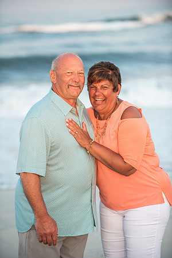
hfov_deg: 8.6
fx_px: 1147
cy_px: 129
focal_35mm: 160
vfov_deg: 12.8
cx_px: 86
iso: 800
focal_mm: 160
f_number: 3.5
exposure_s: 1/1250
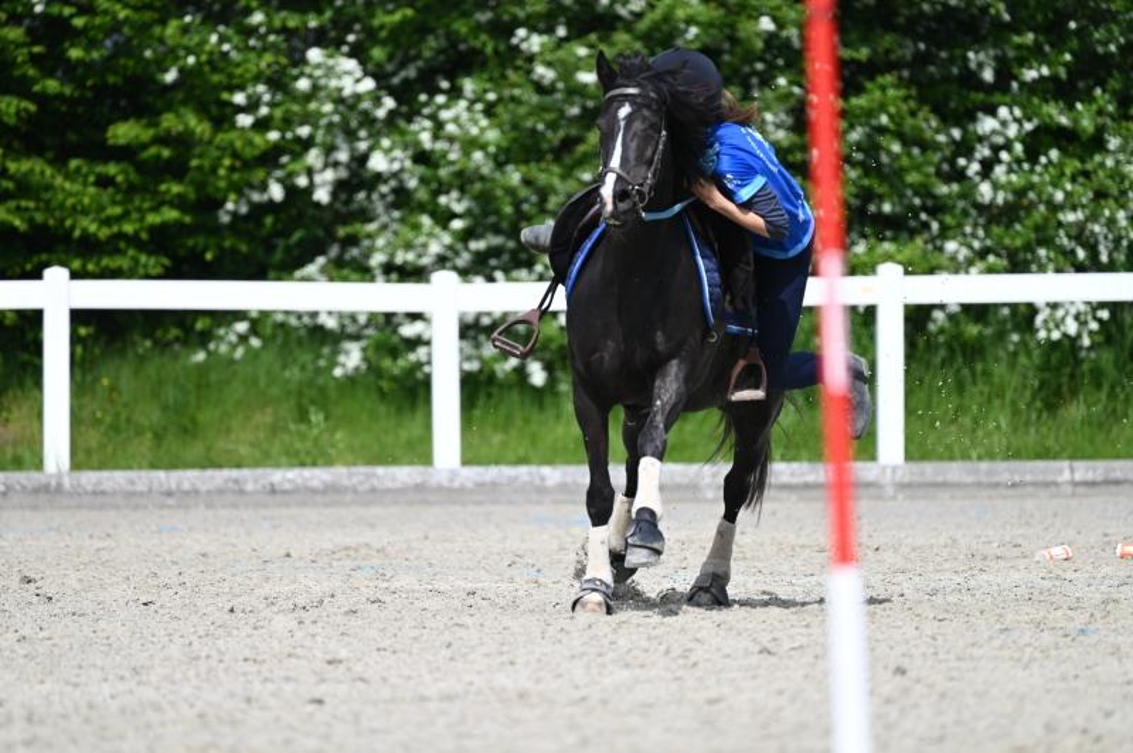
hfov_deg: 5.2
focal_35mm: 400
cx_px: 566
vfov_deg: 3.4
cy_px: 376
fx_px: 12578
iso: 250
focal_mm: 400
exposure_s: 1/1250
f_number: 5.6
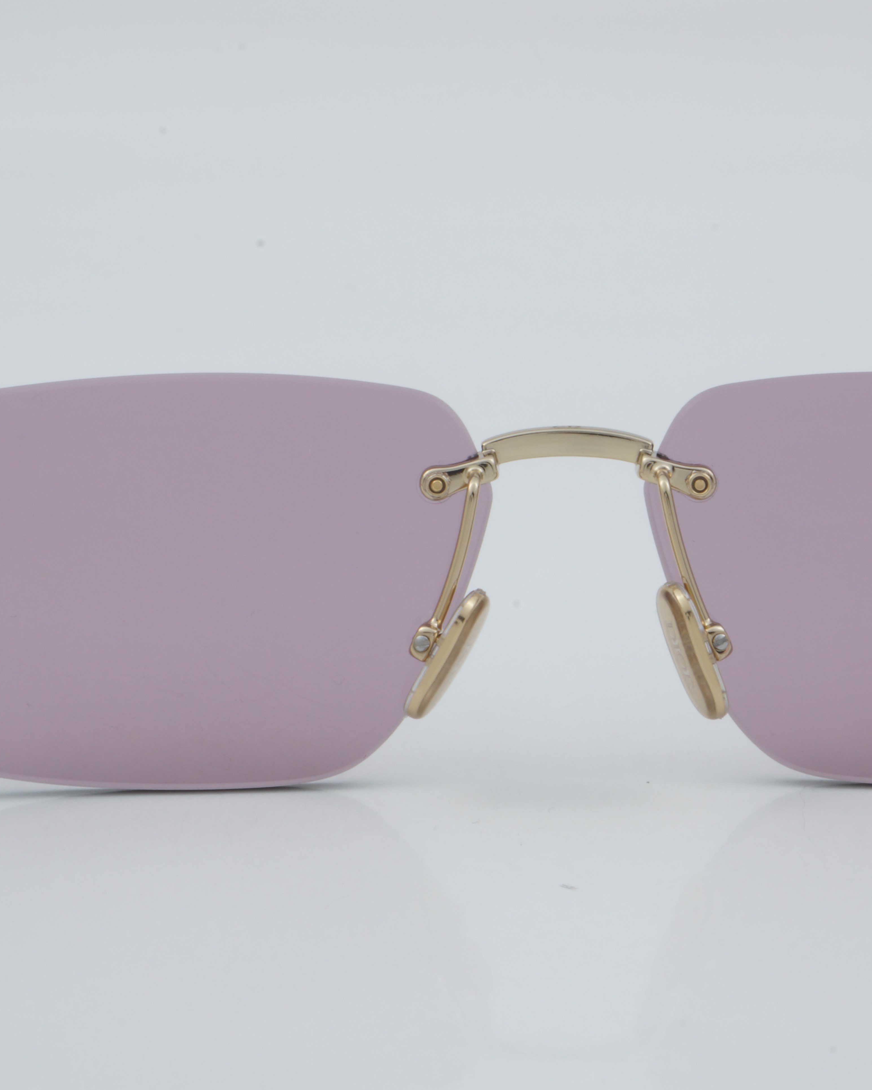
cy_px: 559
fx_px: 3862
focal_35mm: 120
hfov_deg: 12.9
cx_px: 569
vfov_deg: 16.1
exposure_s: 1/4
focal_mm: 55
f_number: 29
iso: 100
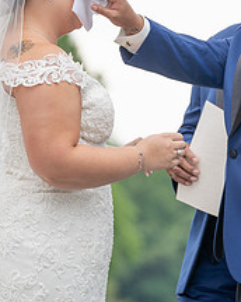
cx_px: 177
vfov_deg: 4.4
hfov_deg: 3.5
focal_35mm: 444
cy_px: 64
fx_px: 3970
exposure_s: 1/200
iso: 125
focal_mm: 156
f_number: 4.5
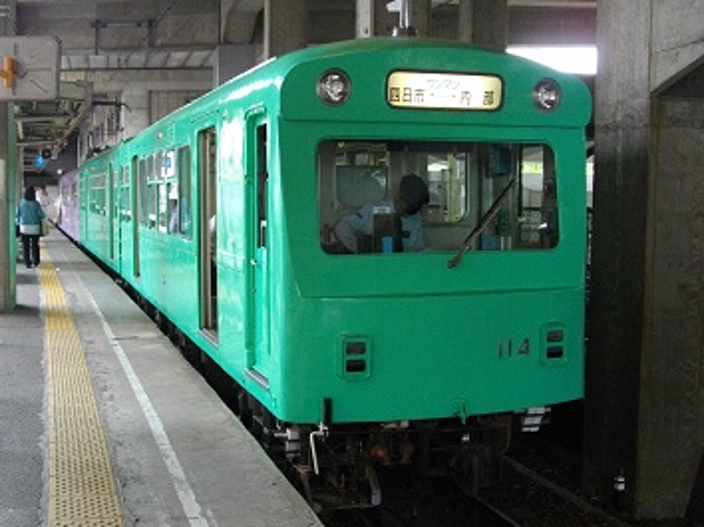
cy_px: 266
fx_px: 894
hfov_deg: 42.9
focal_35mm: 44
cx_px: 323
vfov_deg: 32.8
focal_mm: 7.1
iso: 400
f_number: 3.2
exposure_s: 1/80
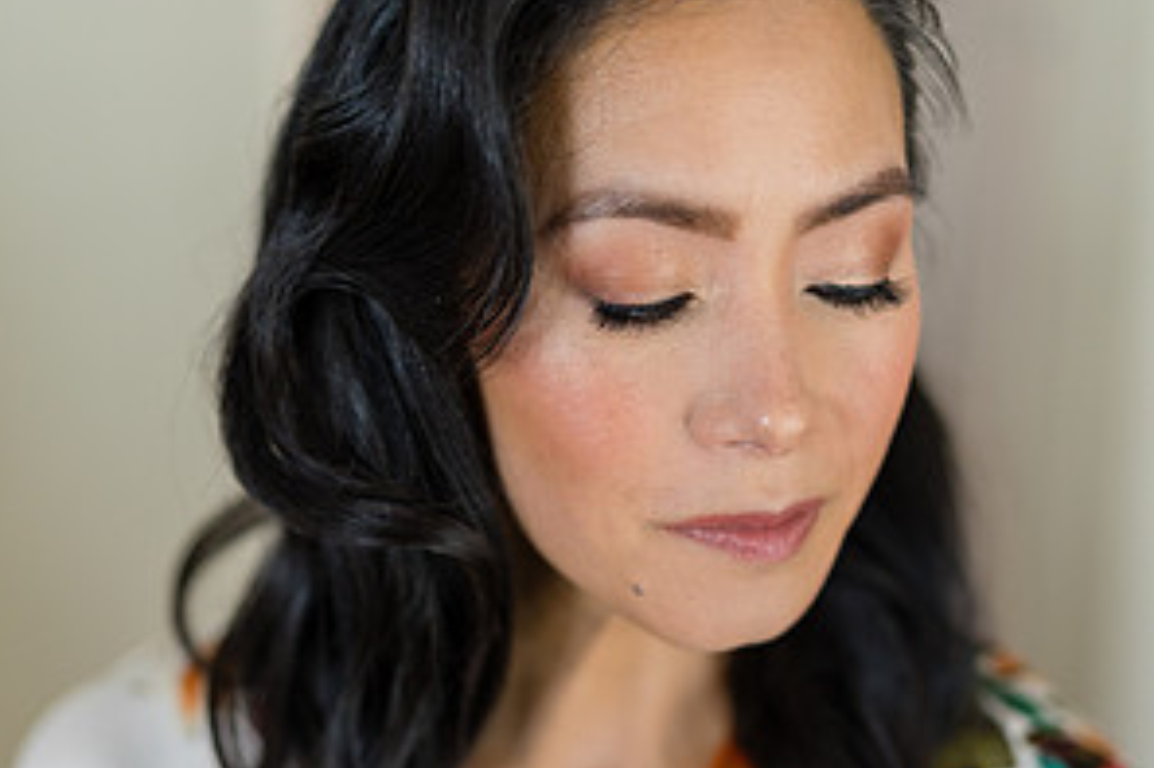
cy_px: 604
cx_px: 573
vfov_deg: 17.8
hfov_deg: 26.7
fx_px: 2435
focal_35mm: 76
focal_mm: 50
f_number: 1.4
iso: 500
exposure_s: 1/500
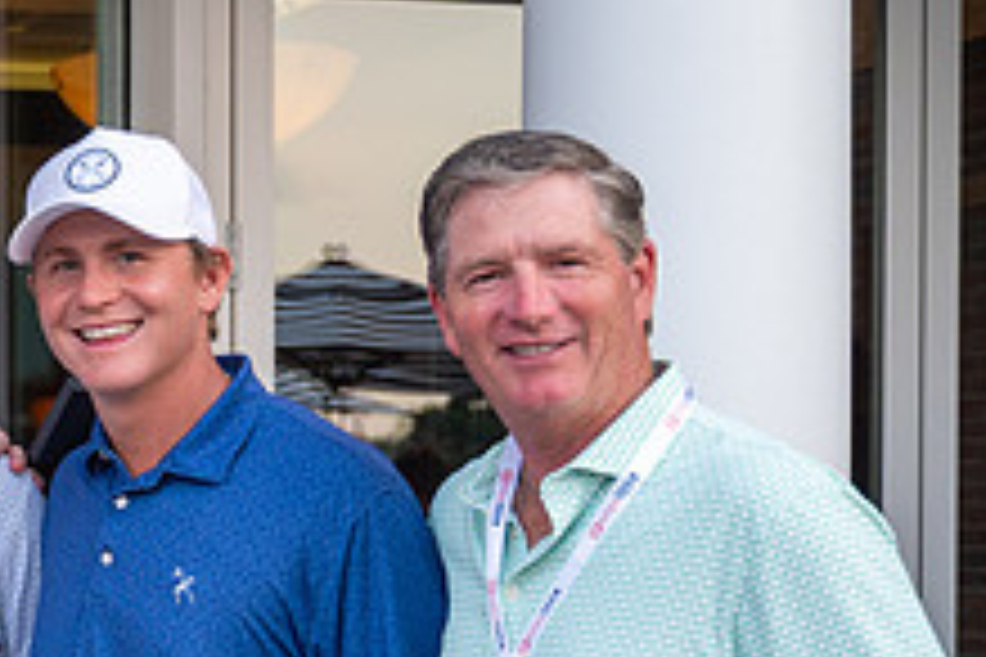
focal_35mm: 98
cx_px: -99
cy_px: 612
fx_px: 2684
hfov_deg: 19.9
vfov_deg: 13.8
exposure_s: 1/500
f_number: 4
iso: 500
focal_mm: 37
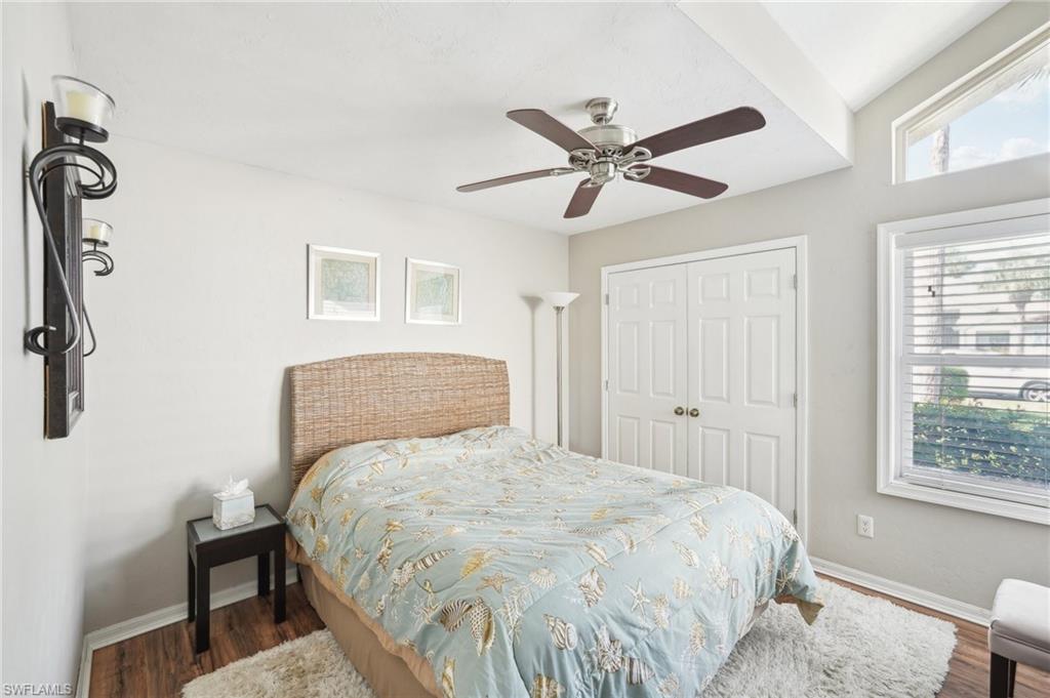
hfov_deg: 96.8
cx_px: 525
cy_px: 349
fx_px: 466
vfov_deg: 73.7
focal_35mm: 16
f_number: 8
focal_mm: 16
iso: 400
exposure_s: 1/15
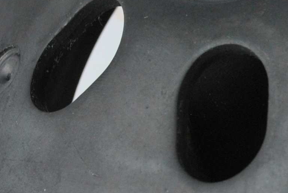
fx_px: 2079
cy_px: 136
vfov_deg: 5.3
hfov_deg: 7.8
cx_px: 418
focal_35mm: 259
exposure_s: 1/25
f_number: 6.3
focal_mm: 35
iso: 200
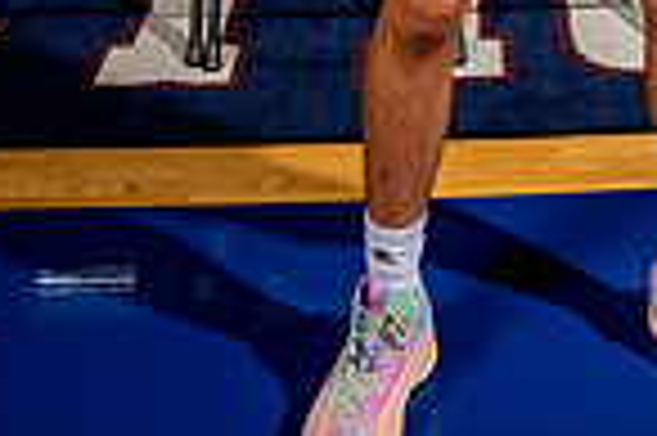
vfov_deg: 14.0
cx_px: 540
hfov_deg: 26.8
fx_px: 1349
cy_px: -553
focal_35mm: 74
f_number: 7.1
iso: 250
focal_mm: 24
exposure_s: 1/125
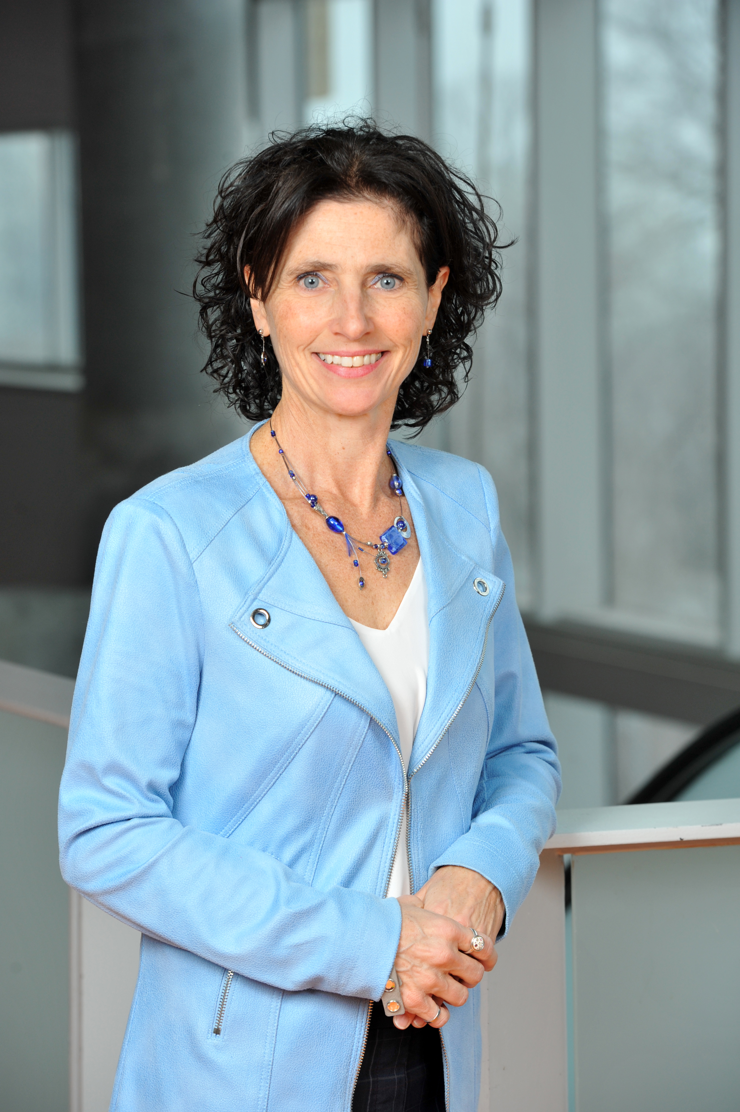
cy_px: 556
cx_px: 370
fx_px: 4476
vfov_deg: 14.2
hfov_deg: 9.5
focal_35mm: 145
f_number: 7.1
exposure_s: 1/160
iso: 500
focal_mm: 145
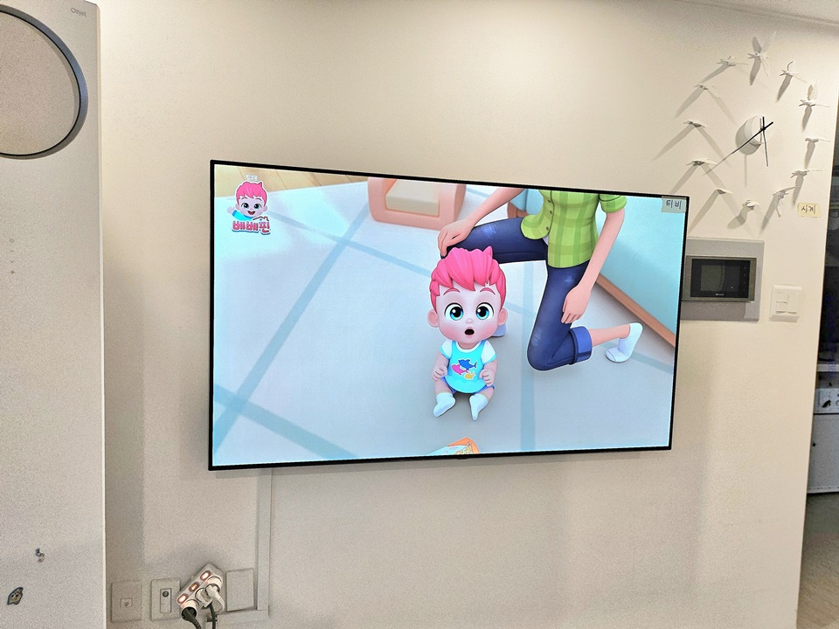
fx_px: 582
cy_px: 314
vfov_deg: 56.8
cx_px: 420
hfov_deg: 71.6
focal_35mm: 24
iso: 125
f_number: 1.8
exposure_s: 1/182
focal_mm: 5
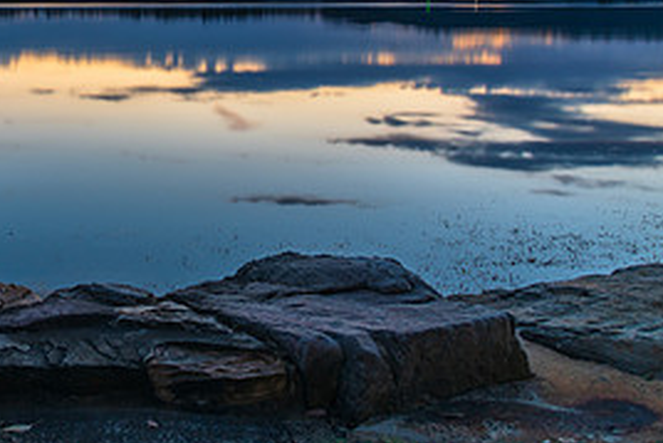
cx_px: 25
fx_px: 977
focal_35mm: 53
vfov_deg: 24.5
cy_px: 9
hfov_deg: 34.6
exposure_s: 4
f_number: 8
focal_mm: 24
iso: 100
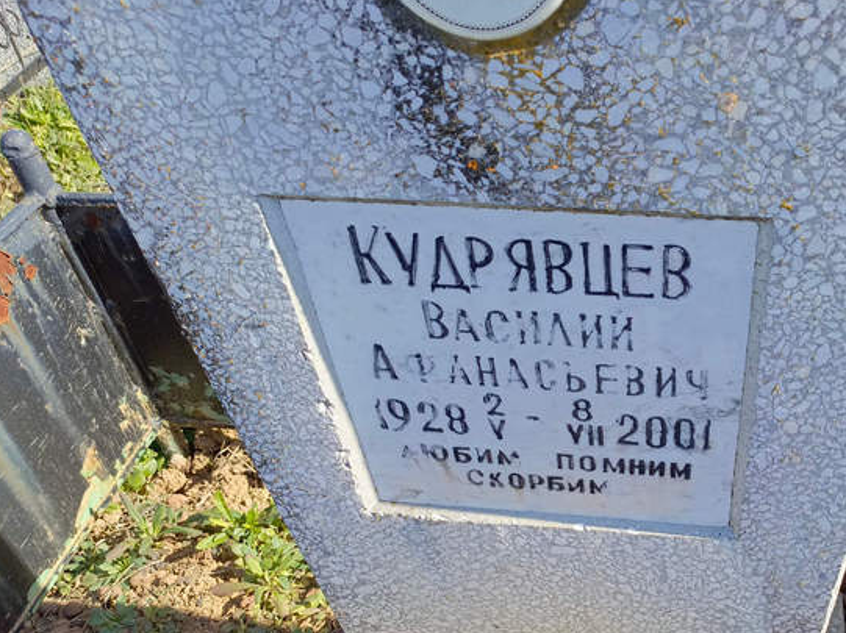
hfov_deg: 48.5
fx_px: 904
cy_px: 427
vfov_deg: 38.2
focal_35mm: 37
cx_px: 621
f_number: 1.69
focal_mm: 4.76
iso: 110
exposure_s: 1/498
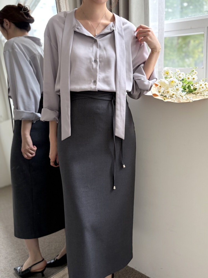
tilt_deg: -10.7
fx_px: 208
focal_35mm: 26
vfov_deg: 67.3
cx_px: 104
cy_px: 139
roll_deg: +1.2
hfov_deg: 53.1
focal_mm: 5.96
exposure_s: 1/122
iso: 64
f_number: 1.6
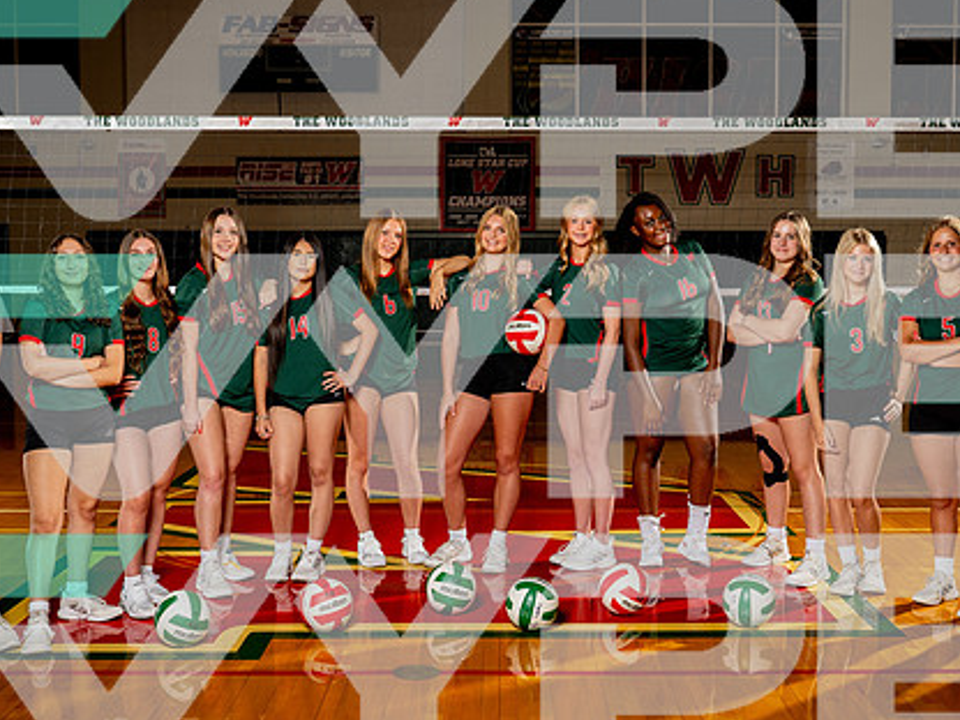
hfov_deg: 39.6
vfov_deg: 30.3
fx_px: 1331
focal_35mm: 48
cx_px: 506
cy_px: 362
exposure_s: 1/250
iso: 100
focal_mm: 32
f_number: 5.6
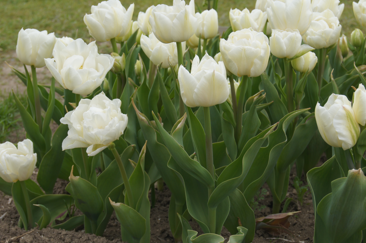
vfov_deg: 18.2
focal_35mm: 75
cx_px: 183
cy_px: 122
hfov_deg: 27.0
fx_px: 762
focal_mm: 50
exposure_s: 1/80
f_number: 9
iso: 200
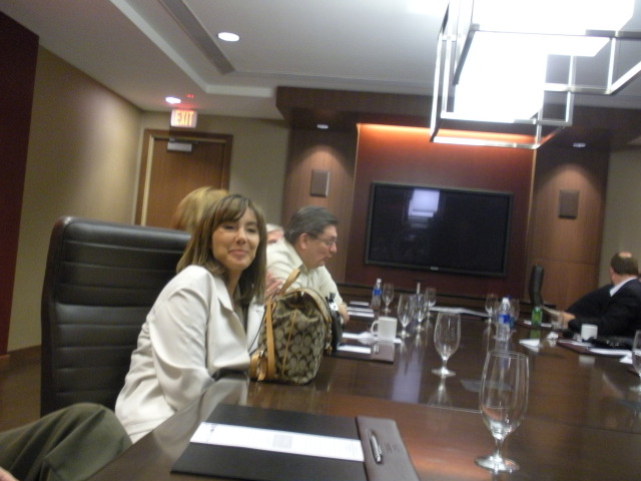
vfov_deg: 39.7
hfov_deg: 51.4
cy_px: 240
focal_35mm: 36
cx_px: 320
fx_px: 667
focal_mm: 6.3
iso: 400
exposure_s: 1/12.2
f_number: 3.5
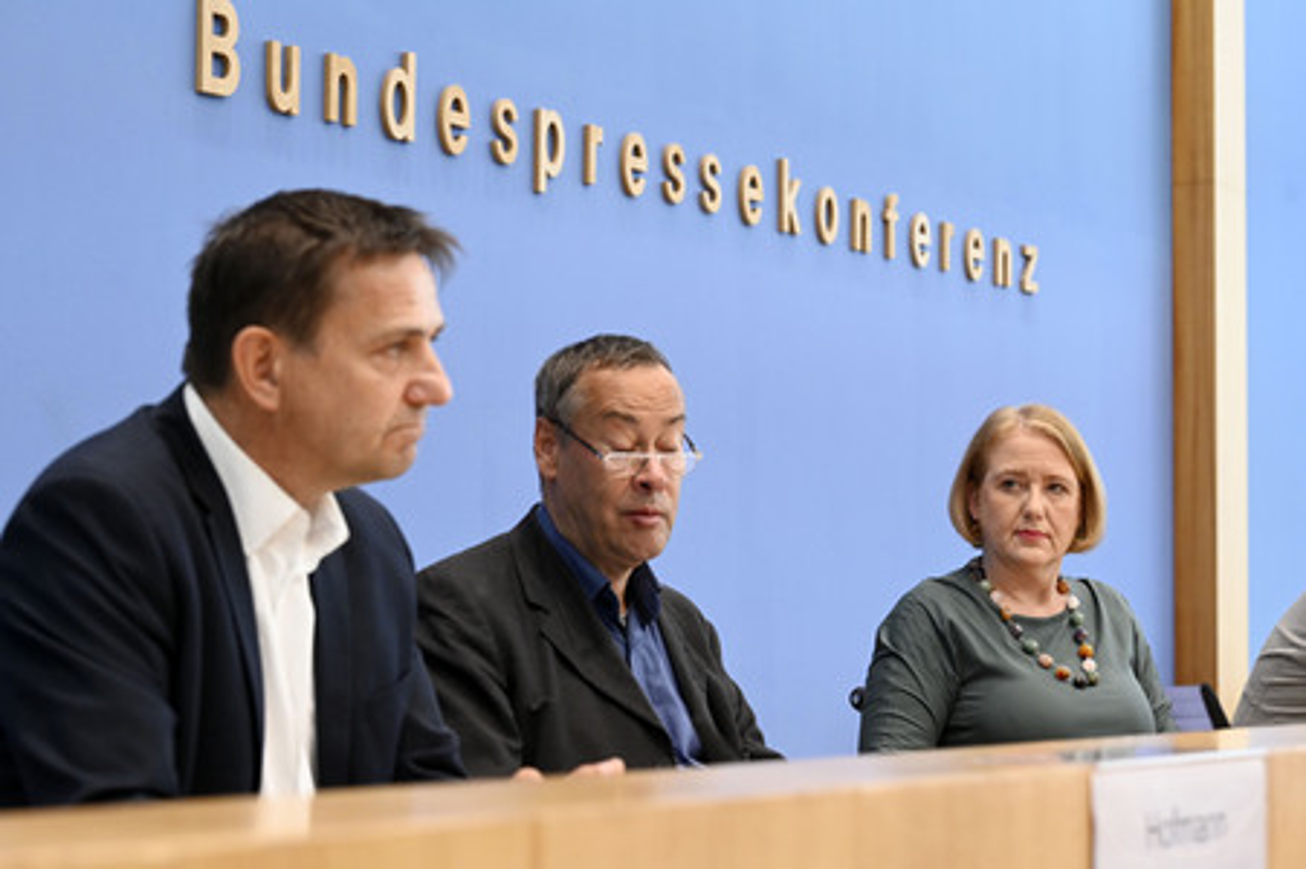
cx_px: 653
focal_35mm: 70
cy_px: 434
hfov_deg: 28.9
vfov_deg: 19.4
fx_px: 2538
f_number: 5.6
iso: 4000
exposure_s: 1/500
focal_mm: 70
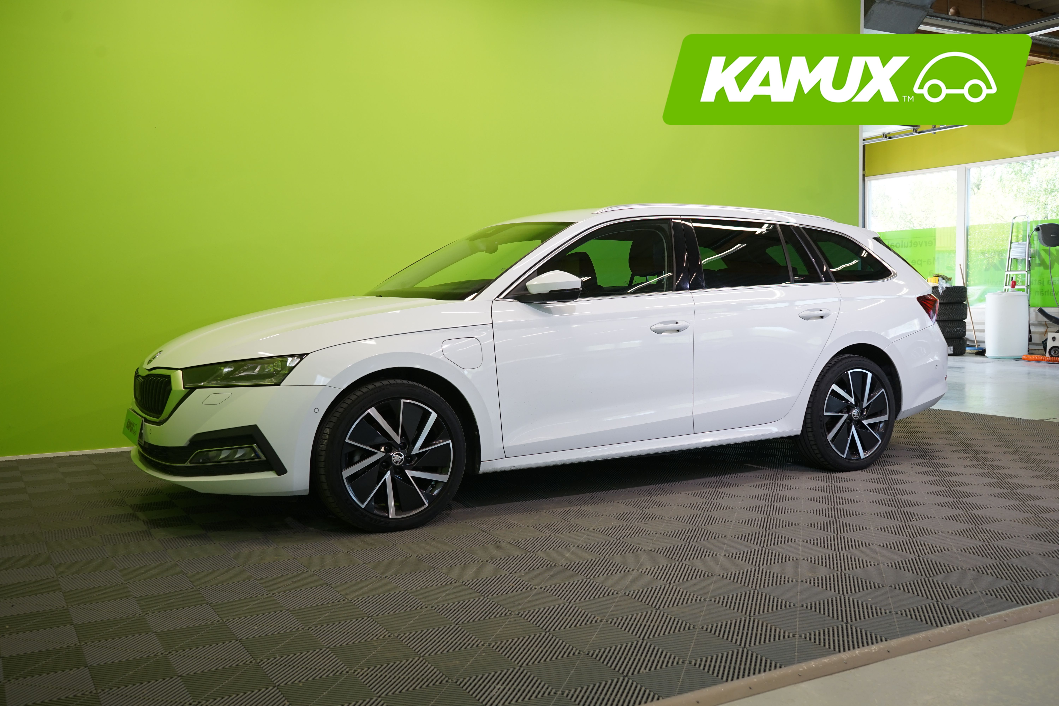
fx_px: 971
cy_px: 353
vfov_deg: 40.0
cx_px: 530
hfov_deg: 57.2
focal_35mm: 33
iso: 400
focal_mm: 33
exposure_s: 1/40
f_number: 6.3
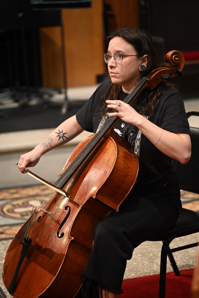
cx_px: 100
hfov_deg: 13.0
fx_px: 872
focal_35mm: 105
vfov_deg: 19.5
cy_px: 149
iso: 4000
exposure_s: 1/125
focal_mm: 105
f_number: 2.8
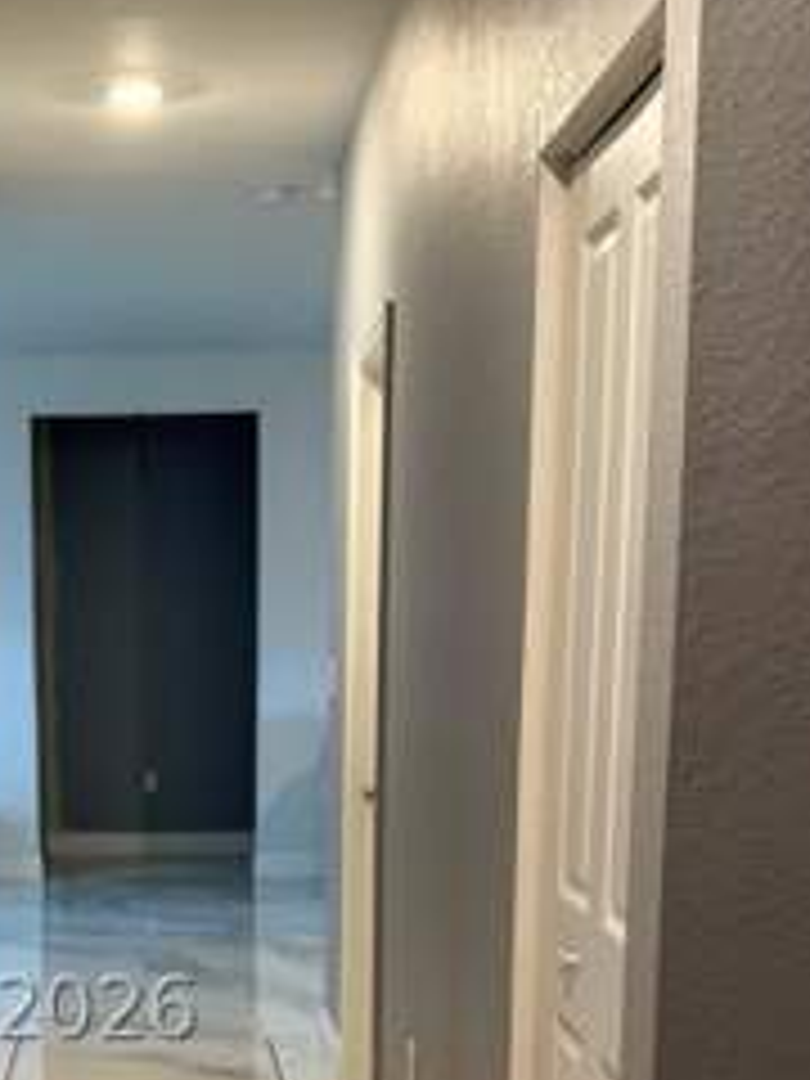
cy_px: 1008
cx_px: 90
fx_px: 1997
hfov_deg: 22.4
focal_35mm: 64
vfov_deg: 28.9
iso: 250
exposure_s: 1/60
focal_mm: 6.76
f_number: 1.78
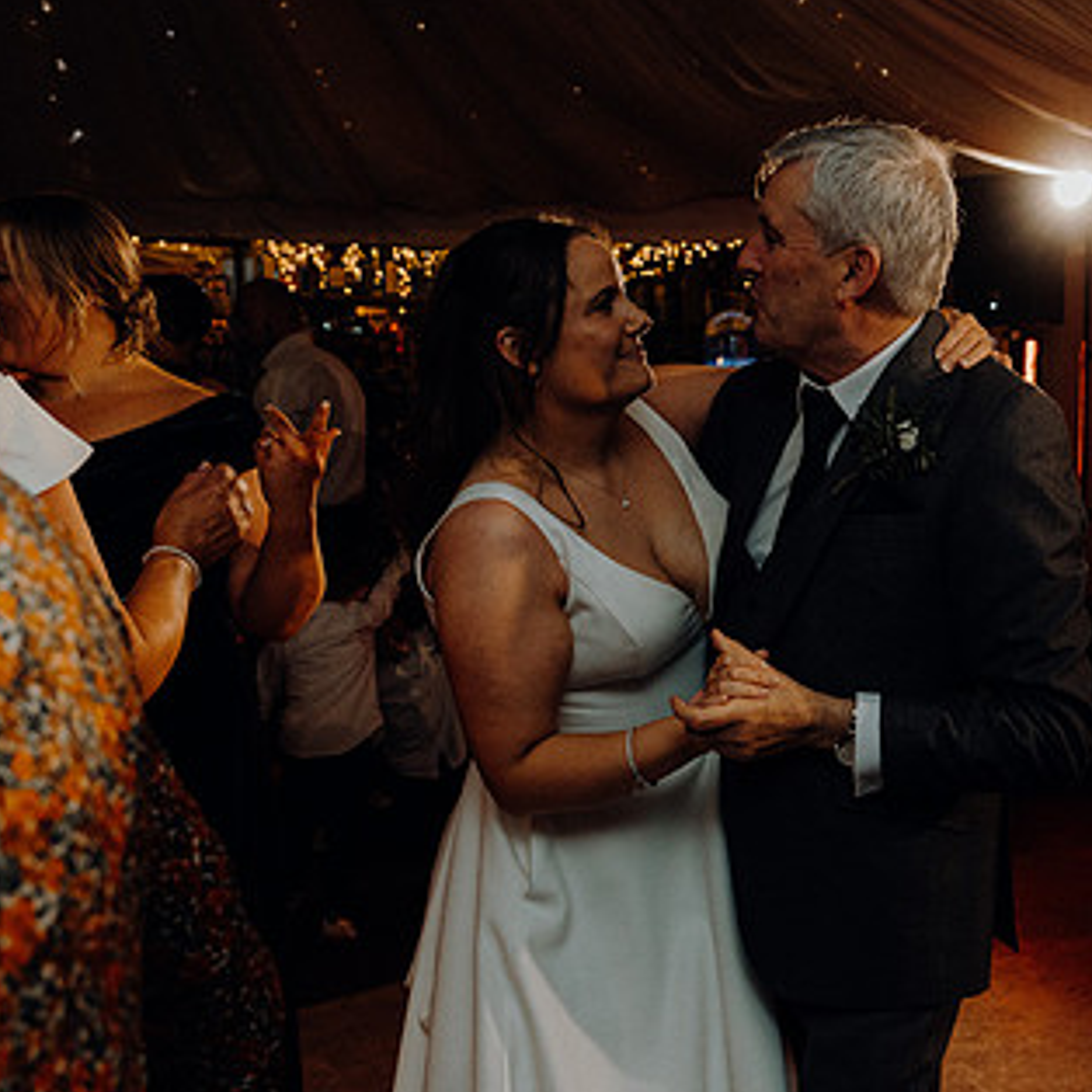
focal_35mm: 44
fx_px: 1570
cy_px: 596
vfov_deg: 38.3
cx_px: 793
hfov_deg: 37.6
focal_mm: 28
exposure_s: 1/160
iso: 2500
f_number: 3.5
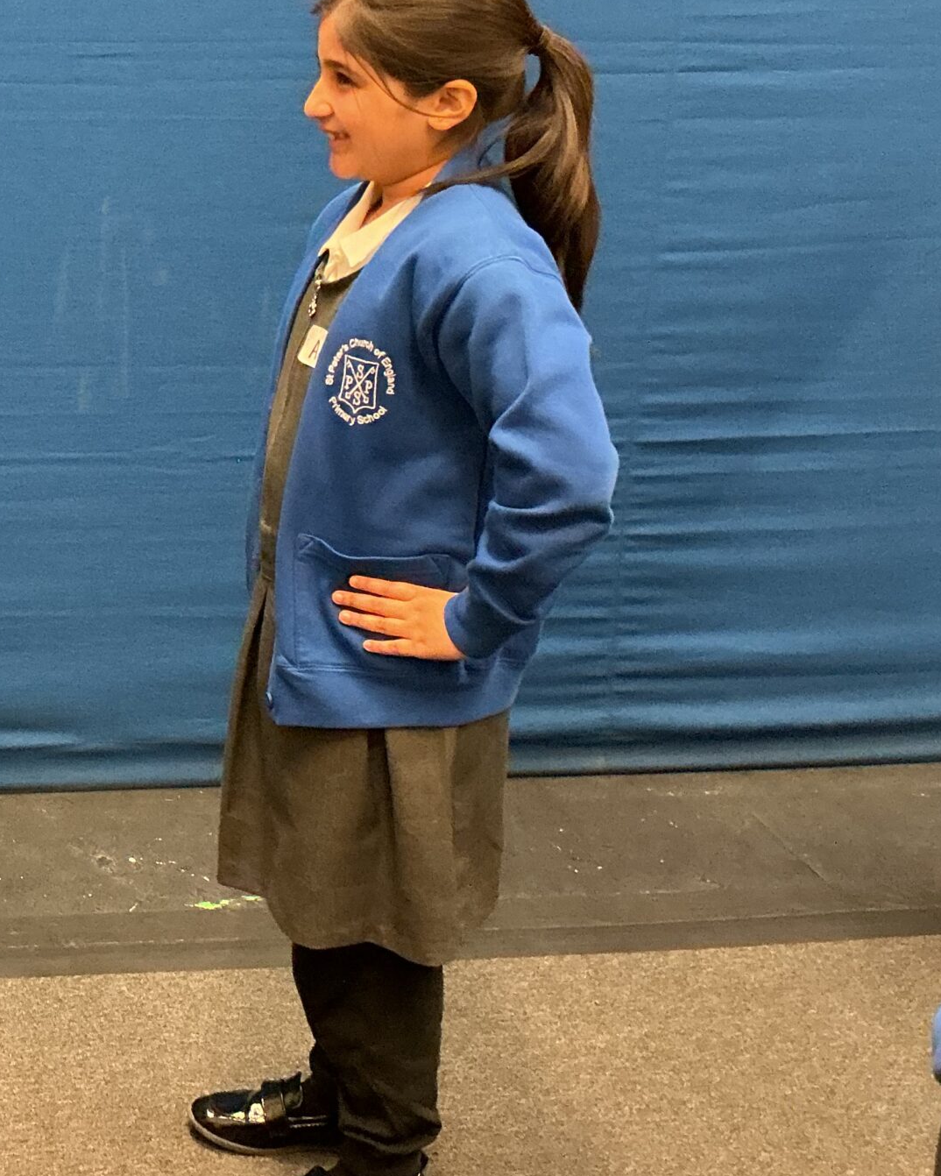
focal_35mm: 54
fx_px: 1879
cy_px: 410
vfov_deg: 34.5
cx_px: -78
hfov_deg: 26.1
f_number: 1.8
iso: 250
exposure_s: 1/60
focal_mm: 3
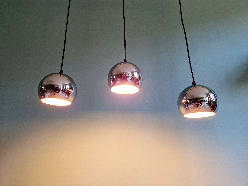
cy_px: 93
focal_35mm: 23
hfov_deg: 73.9
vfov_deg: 58.9
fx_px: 165
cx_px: 124
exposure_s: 1/100
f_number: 1.8
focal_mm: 5.4
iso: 250
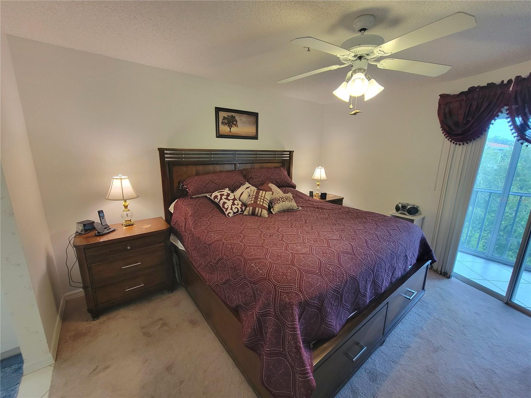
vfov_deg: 89.9
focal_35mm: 13
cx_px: 266
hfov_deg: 106.2
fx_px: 199
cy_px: 199
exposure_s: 1/60.2
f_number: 2.2
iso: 160
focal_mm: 2.2
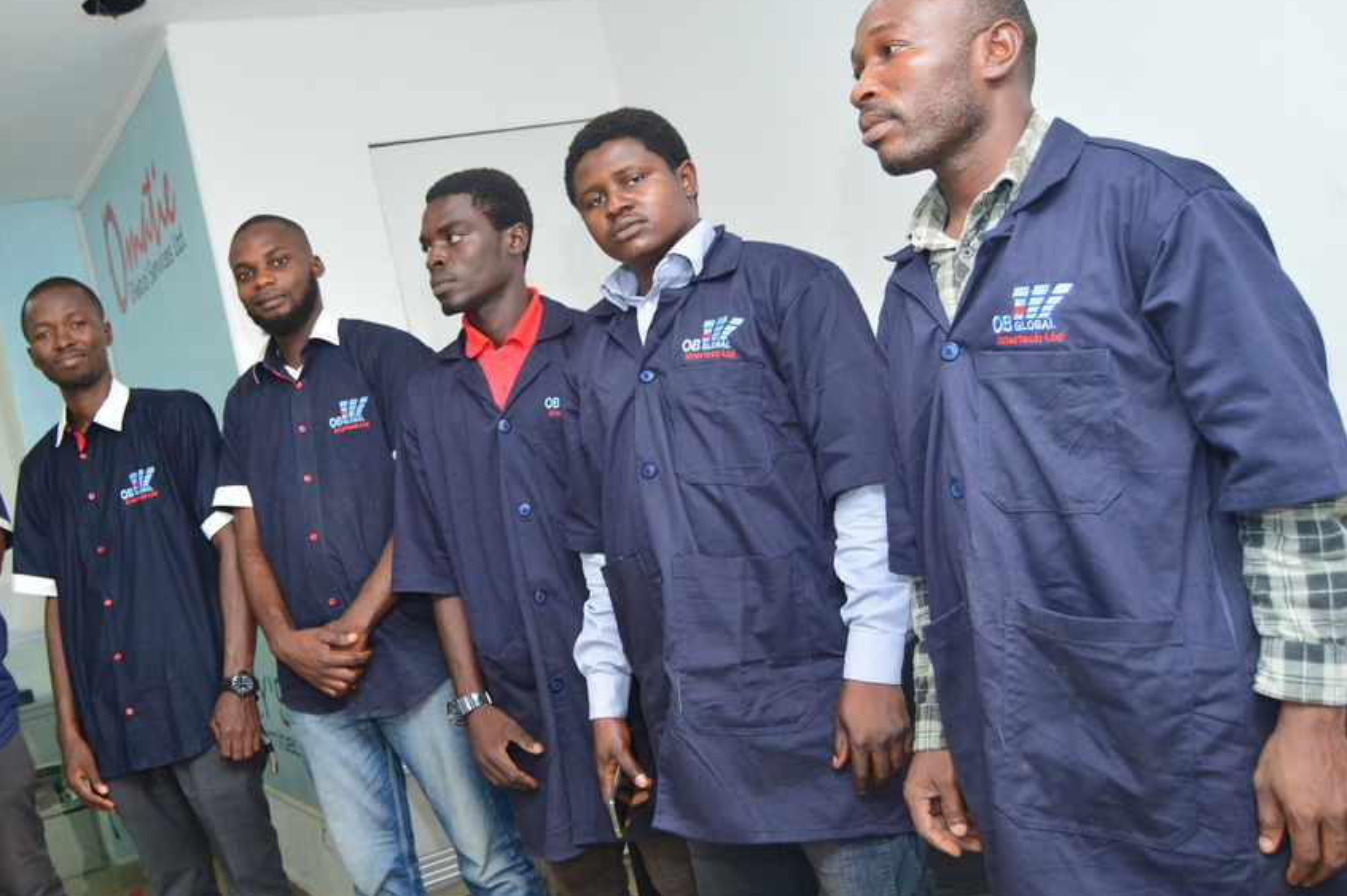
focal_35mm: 36
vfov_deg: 36.8
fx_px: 1346
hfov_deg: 52.3
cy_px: 433
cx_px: 463
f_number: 3.5
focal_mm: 18
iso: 720
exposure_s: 1/125
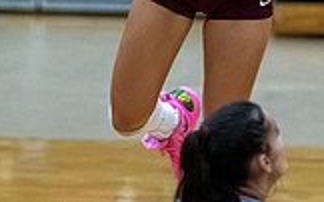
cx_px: 293
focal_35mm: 1092
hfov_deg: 1.9
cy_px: -140
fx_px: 9636
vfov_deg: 1.2
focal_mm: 200
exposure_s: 1/1600
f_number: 2
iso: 3200
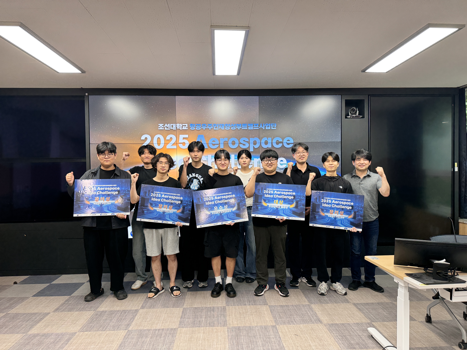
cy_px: 175
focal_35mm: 24
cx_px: 234
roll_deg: +1.5
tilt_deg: -0.9
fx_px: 324
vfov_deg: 56.8
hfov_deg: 71.6
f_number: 1.78
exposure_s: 1/120
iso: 160
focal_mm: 6.76
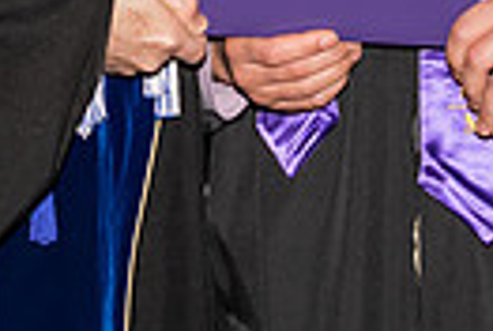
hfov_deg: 6.7
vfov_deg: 4.4
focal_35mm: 309
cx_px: 173
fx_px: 4241
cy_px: -250
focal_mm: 70
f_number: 5.6
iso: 1000
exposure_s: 1/200
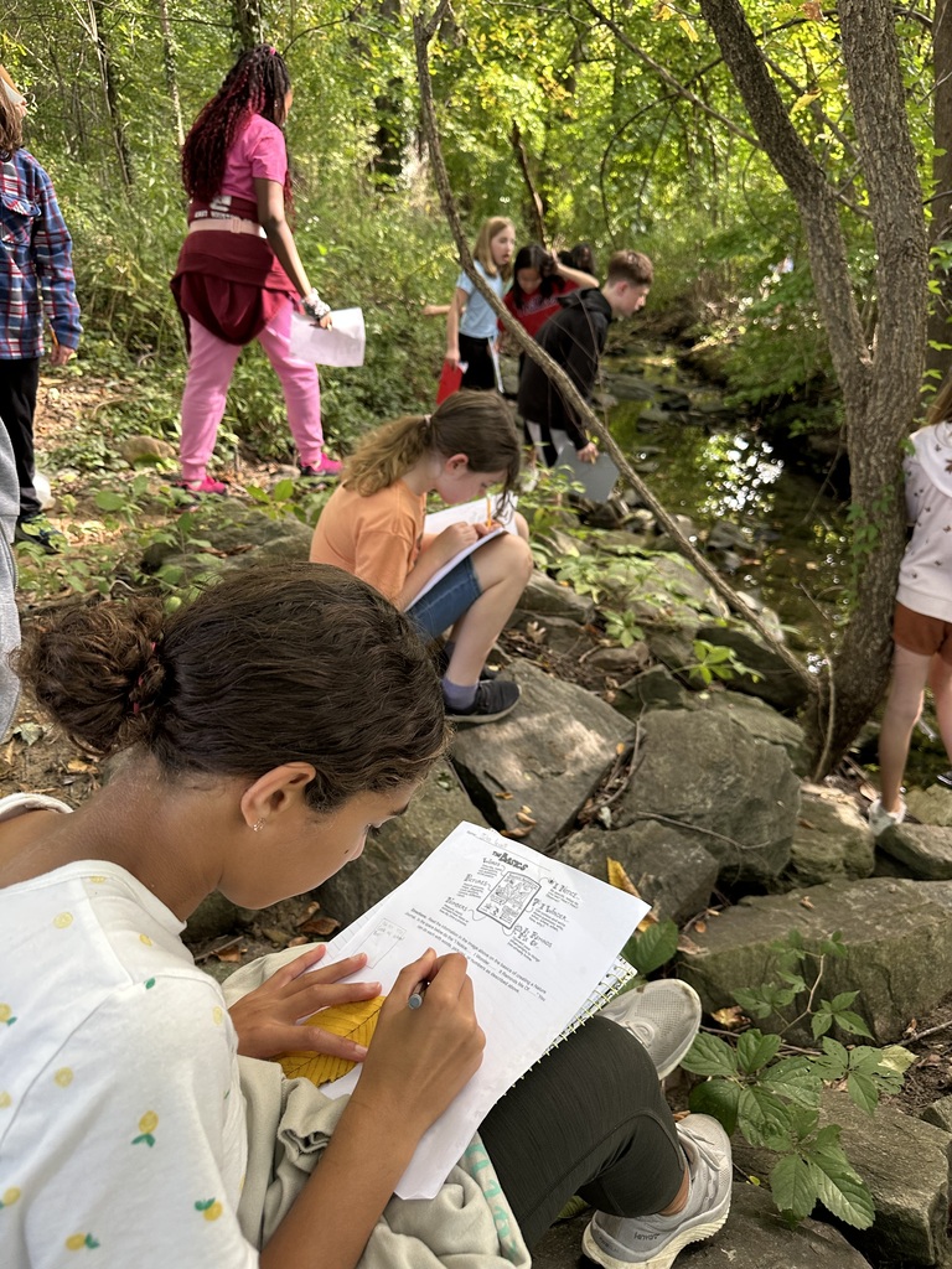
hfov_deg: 56.8
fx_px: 880
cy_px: 634
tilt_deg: -28.5
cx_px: 476
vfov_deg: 71.6
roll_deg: -1.9
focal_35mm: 24
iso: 160
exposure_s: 1/121
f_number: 1.78
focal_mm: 6.86
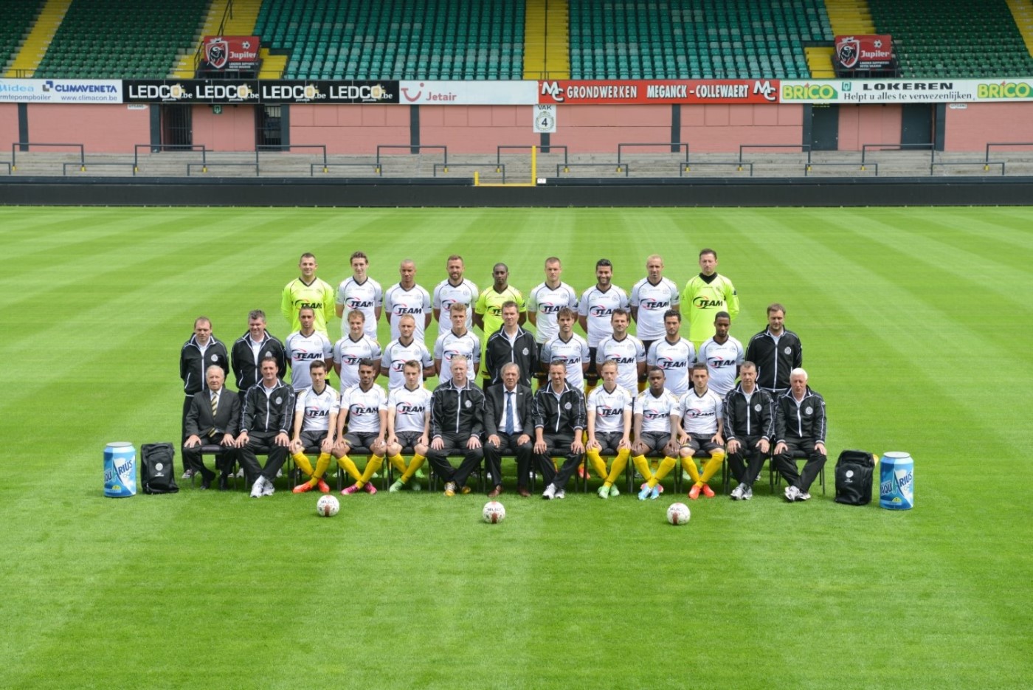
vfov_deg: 19.5
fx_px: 2010
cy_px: 345
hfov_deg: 28.8
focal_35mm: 70
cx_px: 516
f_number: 7.1
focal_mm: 70
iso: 100
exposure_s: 1/200
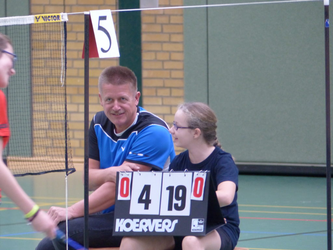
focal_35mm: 558
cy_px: 125
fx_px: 5368
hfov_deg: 3.6
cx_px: 166
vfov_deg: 2.7
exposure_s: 1/60
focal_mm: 100.5
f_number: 2.8
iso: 400
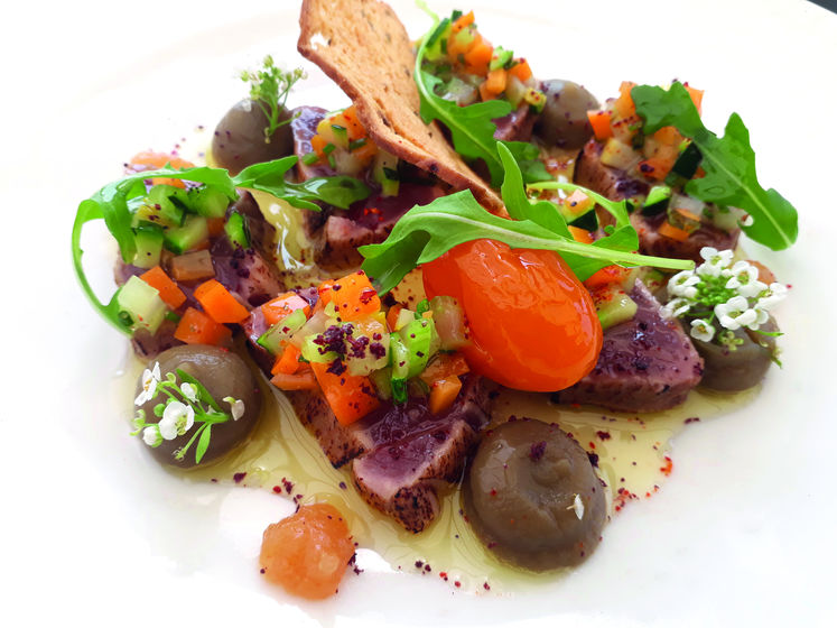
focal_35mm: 27
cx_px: 418
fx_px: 653
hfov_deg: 65.3
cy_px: 314
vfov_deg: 51.3
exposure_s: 1/365
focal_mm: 3.6
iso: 40
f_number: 1.9
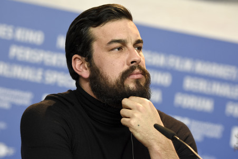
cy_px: 80
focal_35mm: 202
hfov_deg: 10.2
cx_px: 119
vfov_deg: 6.8
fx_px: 1338
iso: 1250
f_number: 3.2
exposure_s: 1/500
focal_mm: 135
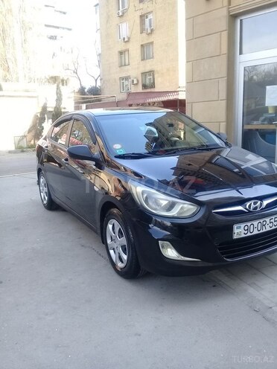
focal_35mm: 31
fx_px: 331
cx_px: 138
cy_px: 184
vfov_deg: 58.4
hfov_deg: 45.4
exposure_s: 1/152
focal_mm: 3.3
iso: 50
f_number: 2.2
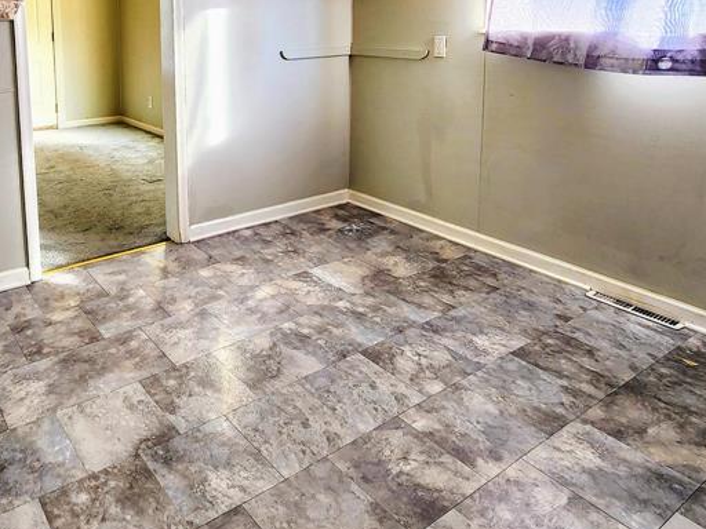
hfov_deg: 63.8
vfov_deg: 49.1
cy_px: 85
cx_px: 188
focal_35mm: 26
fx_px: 530
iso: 50
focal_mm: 2.2
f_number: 2.2
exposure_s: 1/60
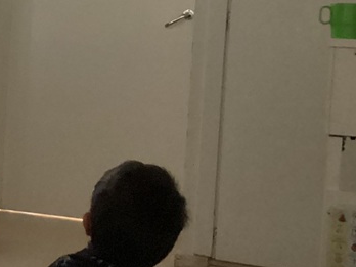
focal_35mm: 95
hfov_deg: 18.9
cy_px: 82
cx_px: -122
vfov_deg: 15.5
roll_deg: -2.6
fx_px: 977
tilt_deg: -2.1
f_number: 2.4
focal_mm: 3.3
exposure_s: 1/20
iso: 640
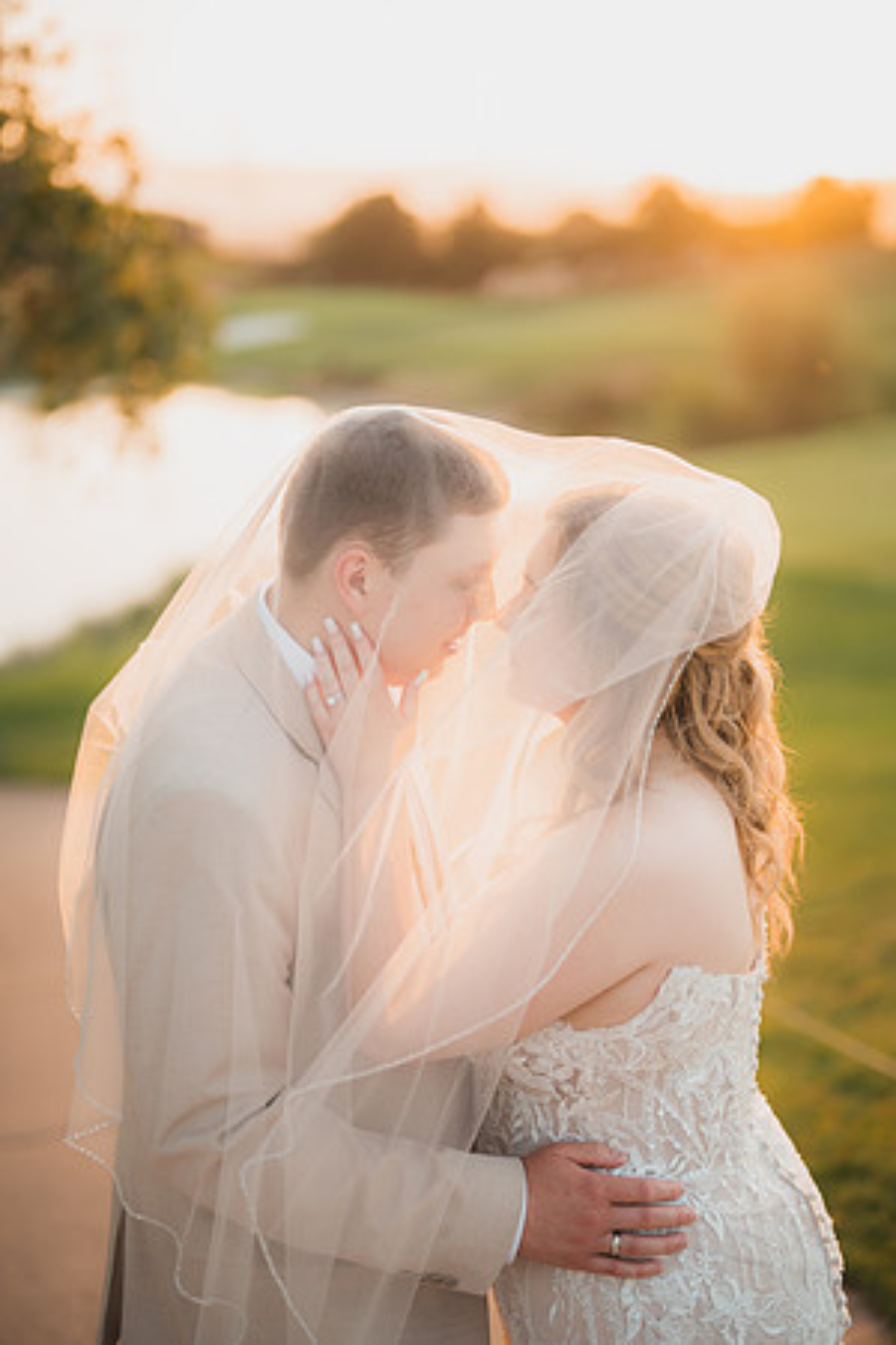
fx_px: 1867
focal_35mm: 50
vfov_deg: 39.6
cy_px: 672
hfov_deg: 27.0
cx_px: 448
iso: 125
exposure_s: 1/400
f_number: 1.2
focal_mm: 50
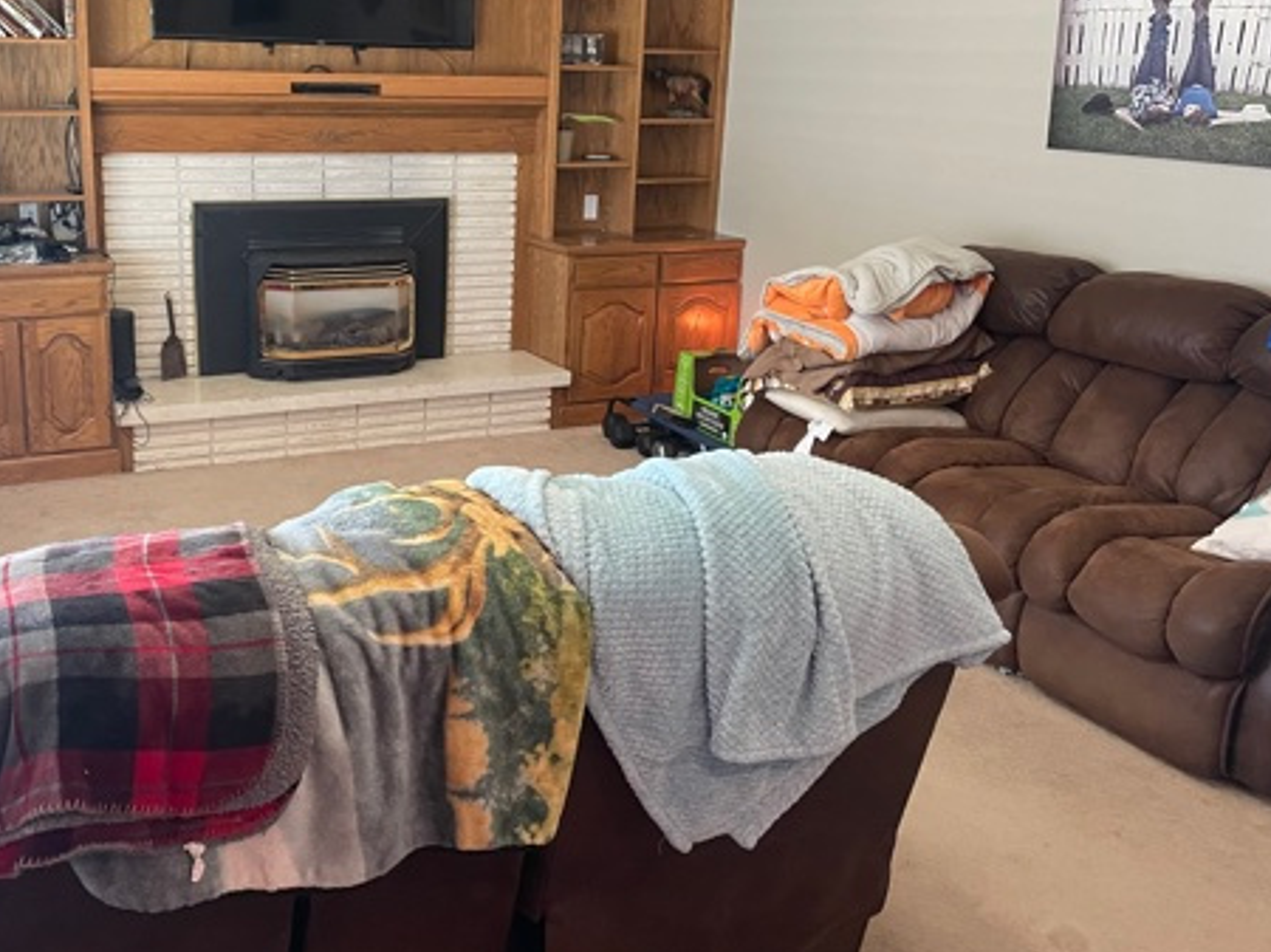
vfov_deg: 38.5
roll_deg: -1.4
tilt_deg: -13.1
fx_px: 1358
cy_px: 404
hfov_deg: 49.7
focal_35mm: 37
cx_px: 489
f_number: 1.6
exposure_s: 1/60
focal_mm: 4.2
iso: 320
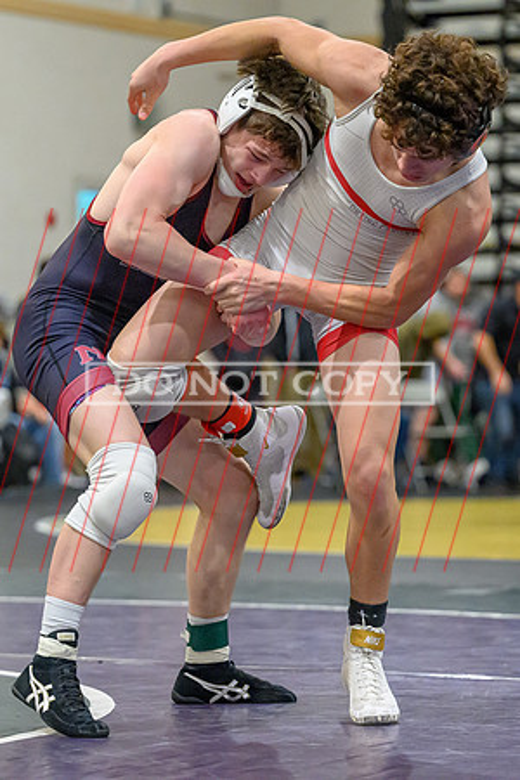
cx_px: 299
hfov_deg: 8.8
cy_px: 390
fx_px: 3380
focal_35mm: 156
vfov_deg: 13.2
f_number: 2.8
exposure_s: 1/800
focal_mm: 104
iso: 9000
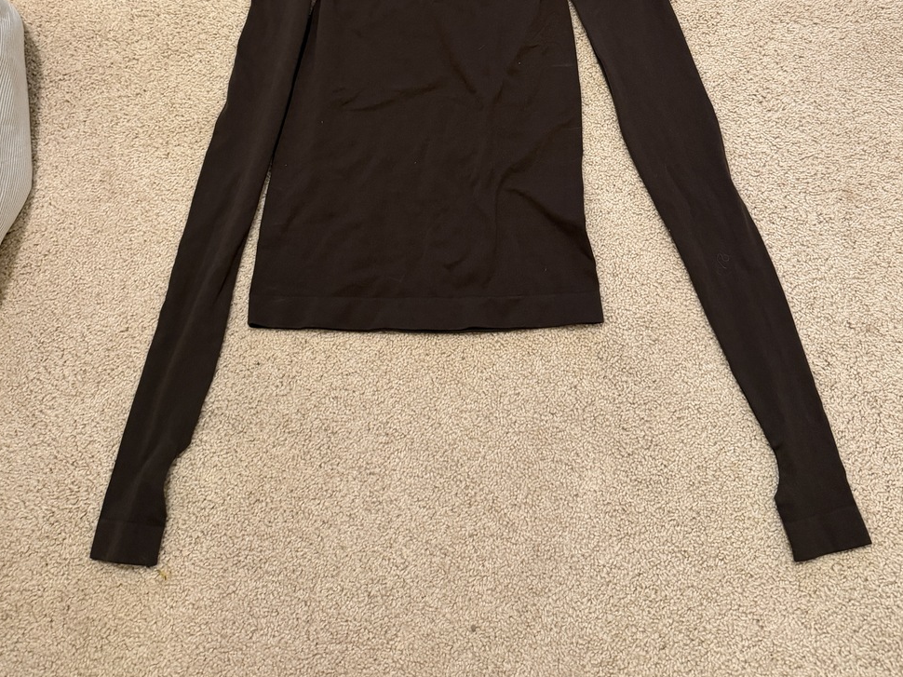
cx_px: 454
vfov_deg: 39.8
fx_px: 861
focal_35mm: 33
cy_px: 69
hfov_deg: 55.4
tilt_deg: -67.4
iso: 500
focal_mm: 6.76
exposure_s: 1/60
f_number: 1.78
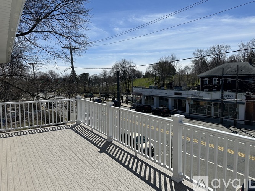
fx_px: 177
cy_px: 96
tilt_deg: -3.4
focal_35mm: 24
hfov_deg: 71.6
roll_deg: -0.1
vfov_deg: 56.8
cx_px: 128
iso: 80
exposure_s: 1/8929
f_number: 1.78
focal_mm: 6.86
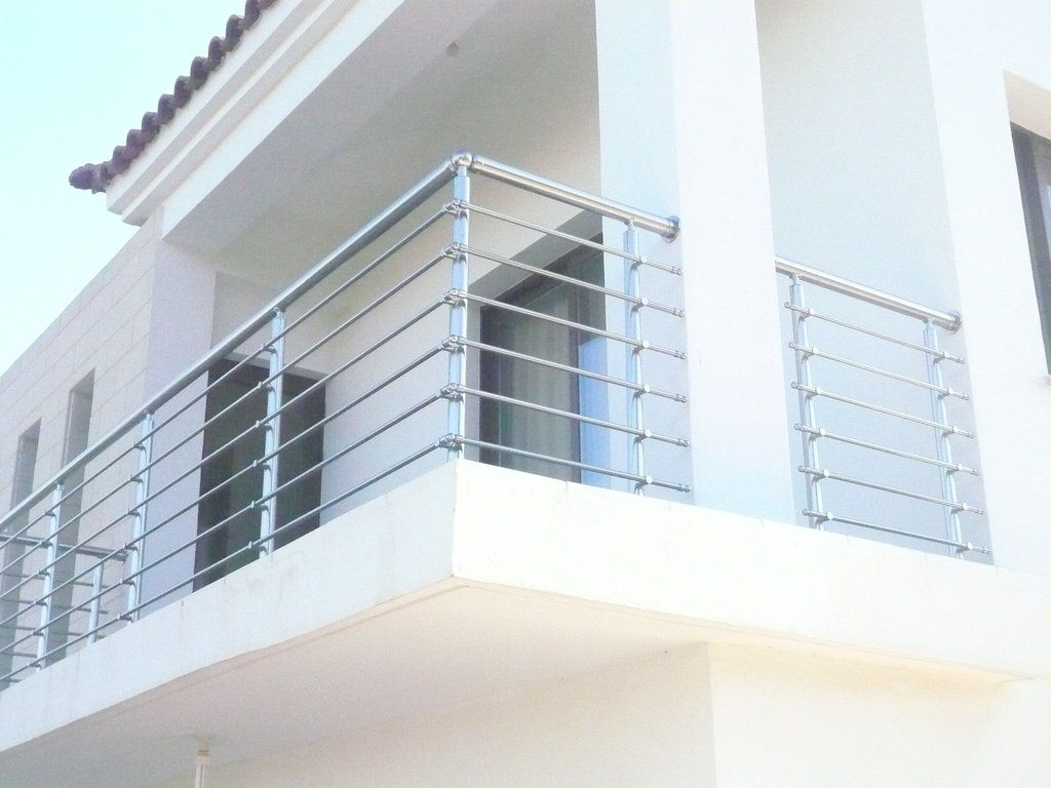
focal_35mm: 49
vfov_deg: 29.7
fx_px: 1488
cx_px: 526
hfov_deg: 38.9
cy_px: 394
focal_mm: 8.1
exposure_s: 1/400
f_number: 10
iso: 1250
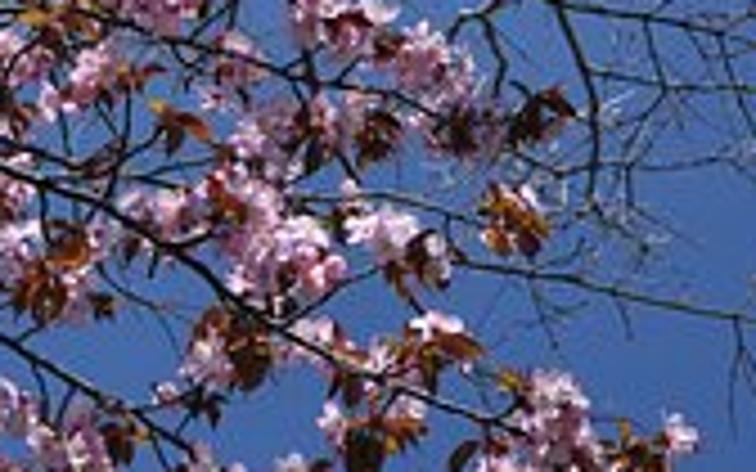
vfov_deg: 11.2
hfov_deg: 17.2
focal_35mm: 117
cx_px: -117
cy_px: 319
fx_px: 2401
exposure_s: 1/1600
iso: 800
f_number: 6.3
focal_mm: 25
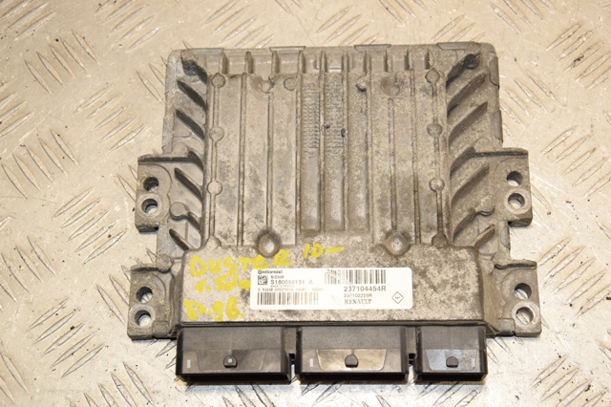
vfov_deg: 22.6
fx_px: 1018
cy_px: 204
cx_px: 306
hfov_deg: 33.4
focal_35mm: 60
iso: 800
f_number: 9
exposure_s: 1/200
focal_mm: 40
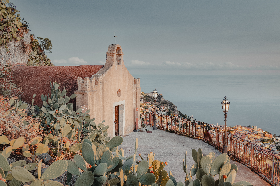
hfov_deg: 60.3
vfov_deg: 42.3
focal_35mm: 31
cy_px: 93
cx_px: 140
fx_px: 241
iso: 80
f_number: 7.1
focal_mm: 31
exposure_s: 30
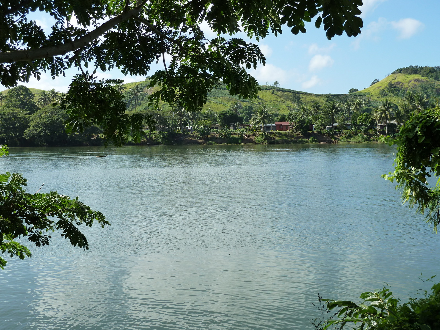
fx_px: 559
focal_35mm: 44
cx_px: 220
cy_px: 165
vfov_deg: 32.9
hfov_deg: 42.9
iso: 125
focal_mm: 7.3
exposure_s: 1/400
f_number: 4
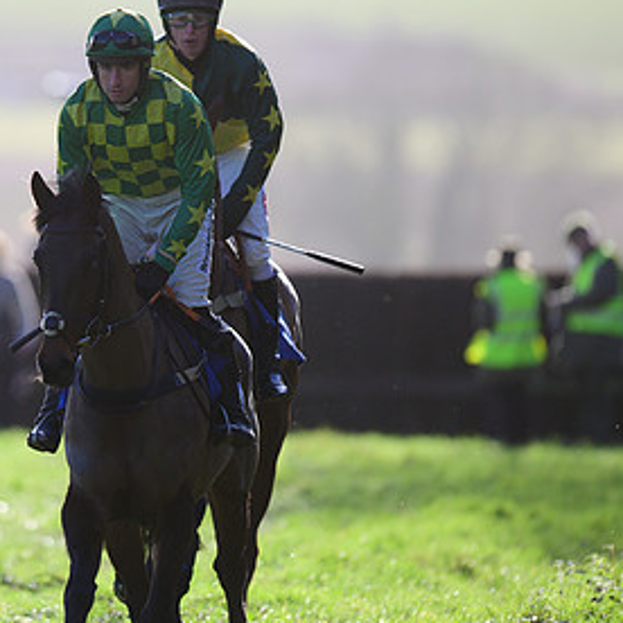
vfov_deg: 2.5
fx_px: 14538
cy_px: 260
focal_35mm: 714
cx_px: 72
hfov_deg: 2.5
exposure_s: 1/2000
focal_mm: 400
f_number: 5
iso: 400
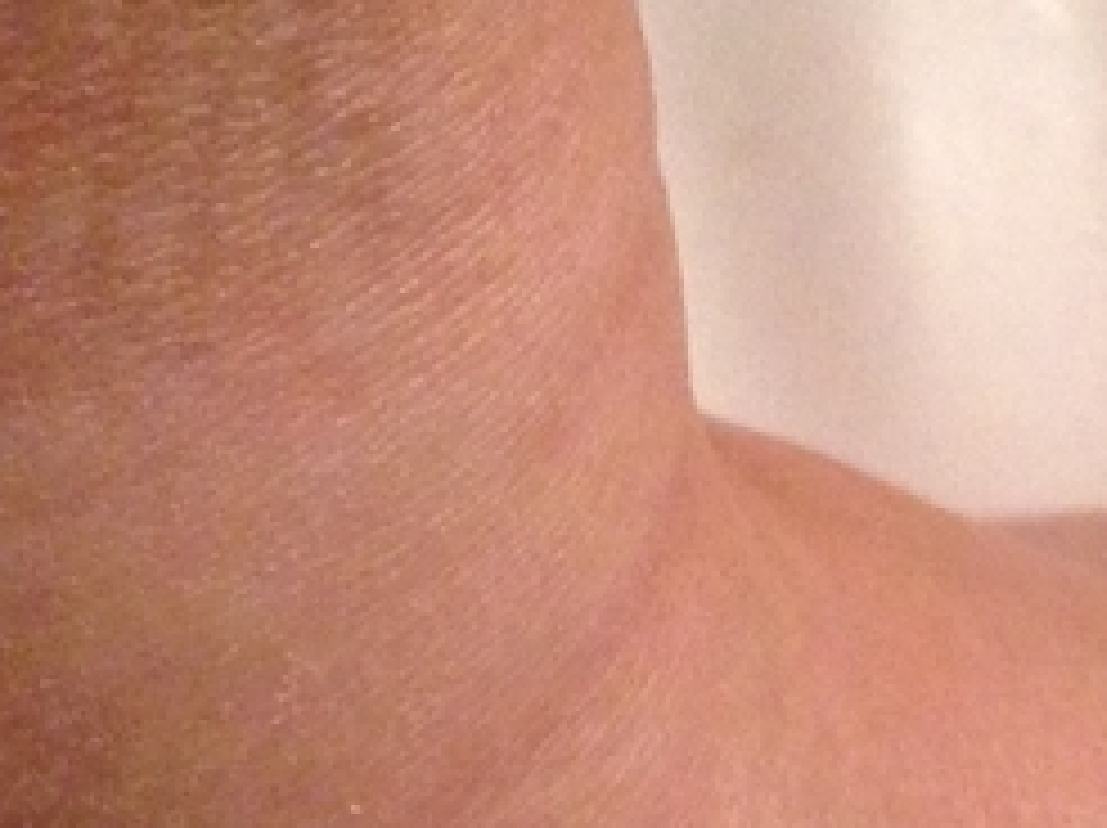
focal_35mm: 161
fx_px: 5144
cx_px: 729
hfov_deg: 12.3
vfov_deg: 9.2
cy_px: 806
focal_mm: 4.12
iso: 250
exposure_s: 1/20
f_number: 2.4
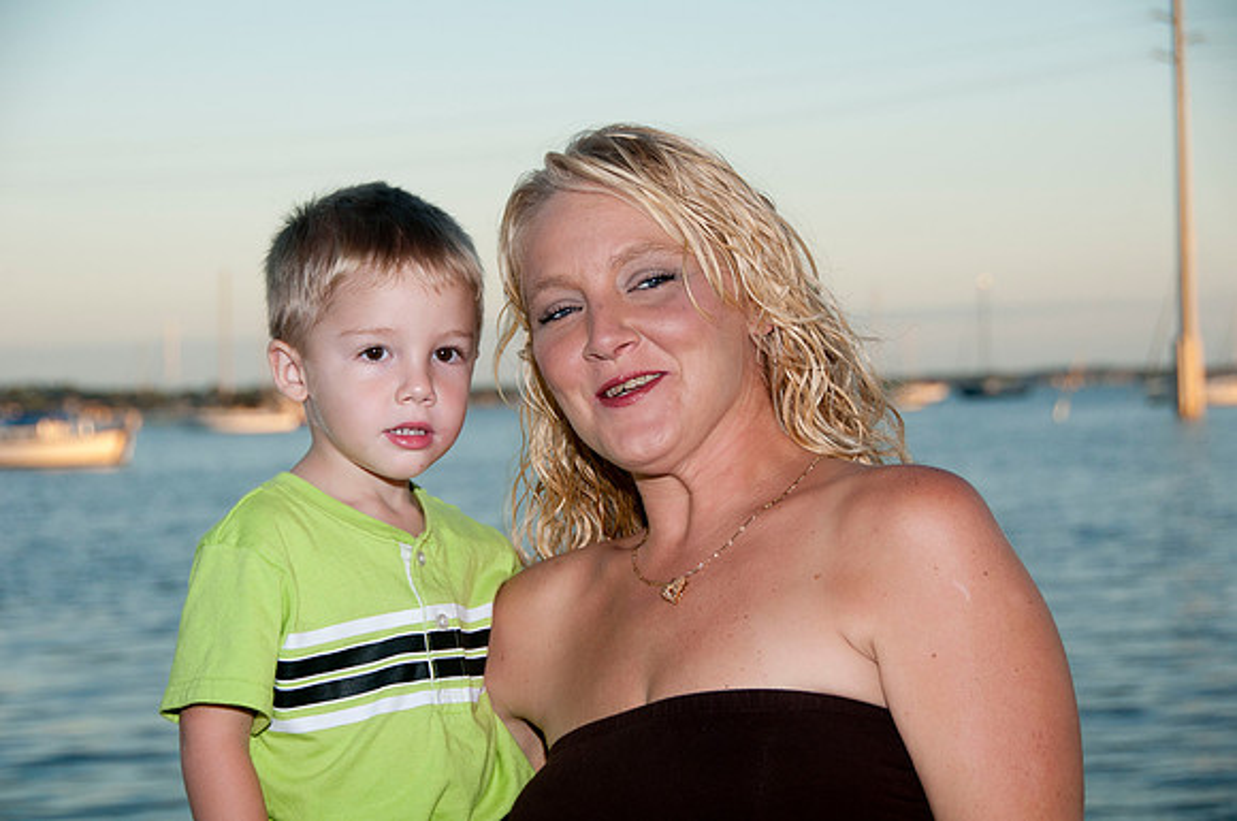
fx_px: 3191
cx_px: 618
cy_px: 410
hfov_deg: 21.9
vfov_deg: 14.7
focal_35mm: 93
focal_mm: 62
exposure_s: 1/250
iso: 100
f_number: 5.6
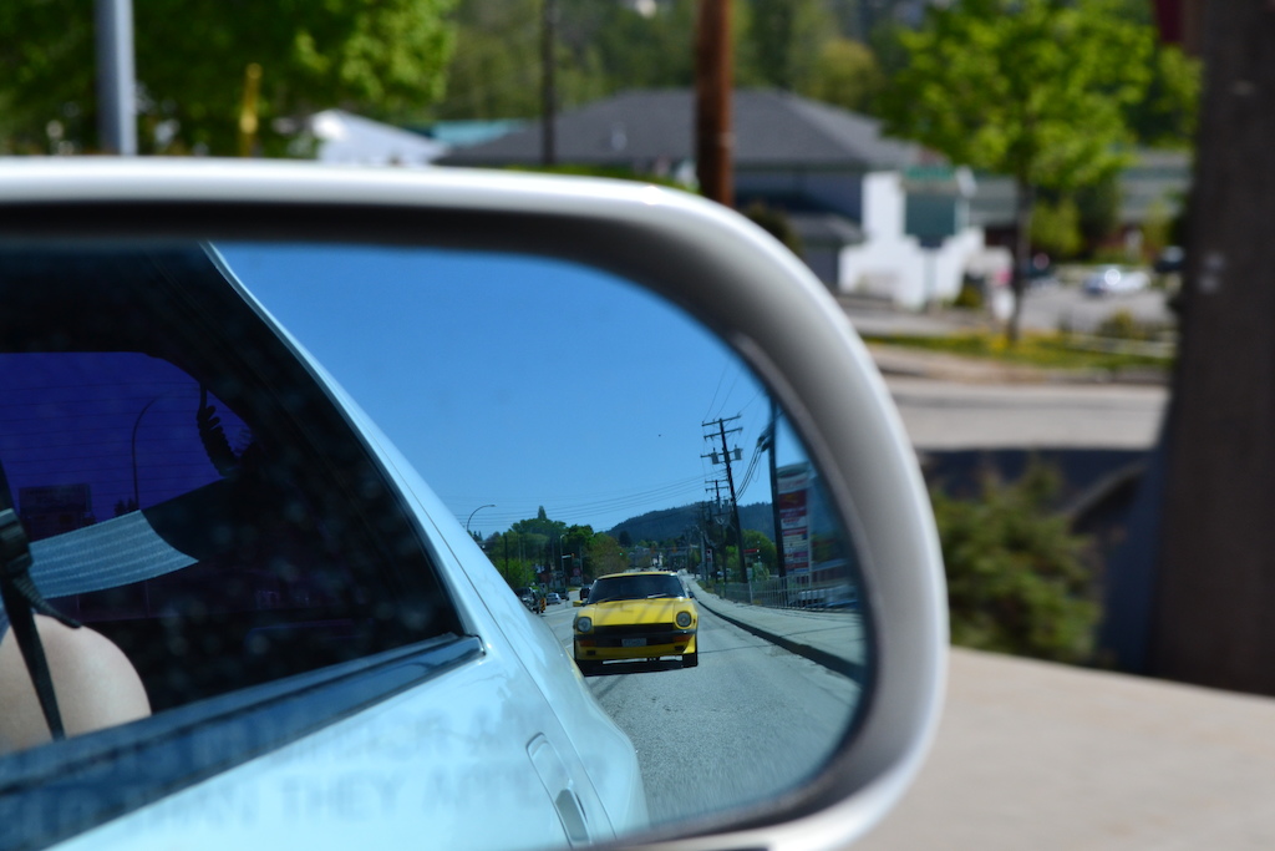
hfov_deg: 24.6
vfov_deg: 16.6
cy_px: 426
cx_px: 638
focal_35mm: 82
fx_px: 2922
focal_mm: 55
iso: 400
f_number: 11
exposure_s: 1/400
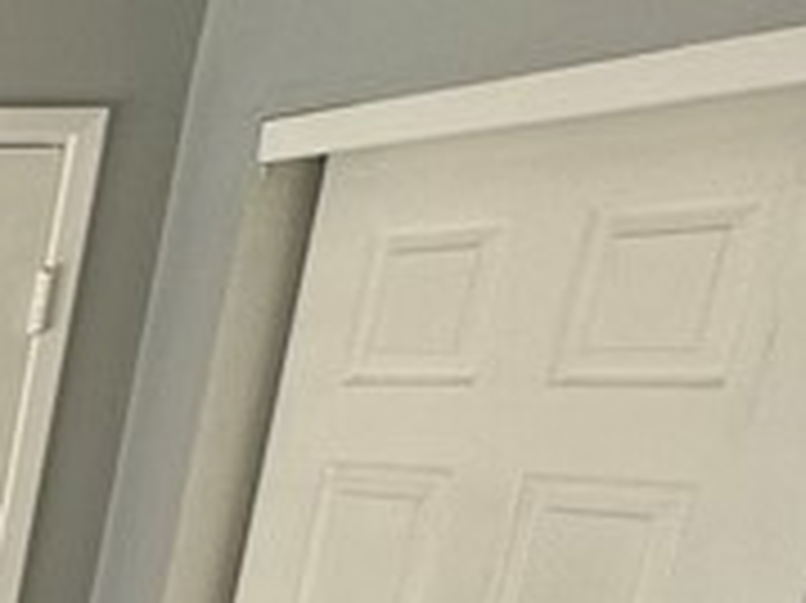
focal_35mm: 80
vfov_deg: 16.9
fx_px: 1861
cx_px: -1270
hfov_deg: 13.8
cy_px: 864
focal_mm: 2.22
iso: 40
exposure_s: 1/103
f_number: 2.2
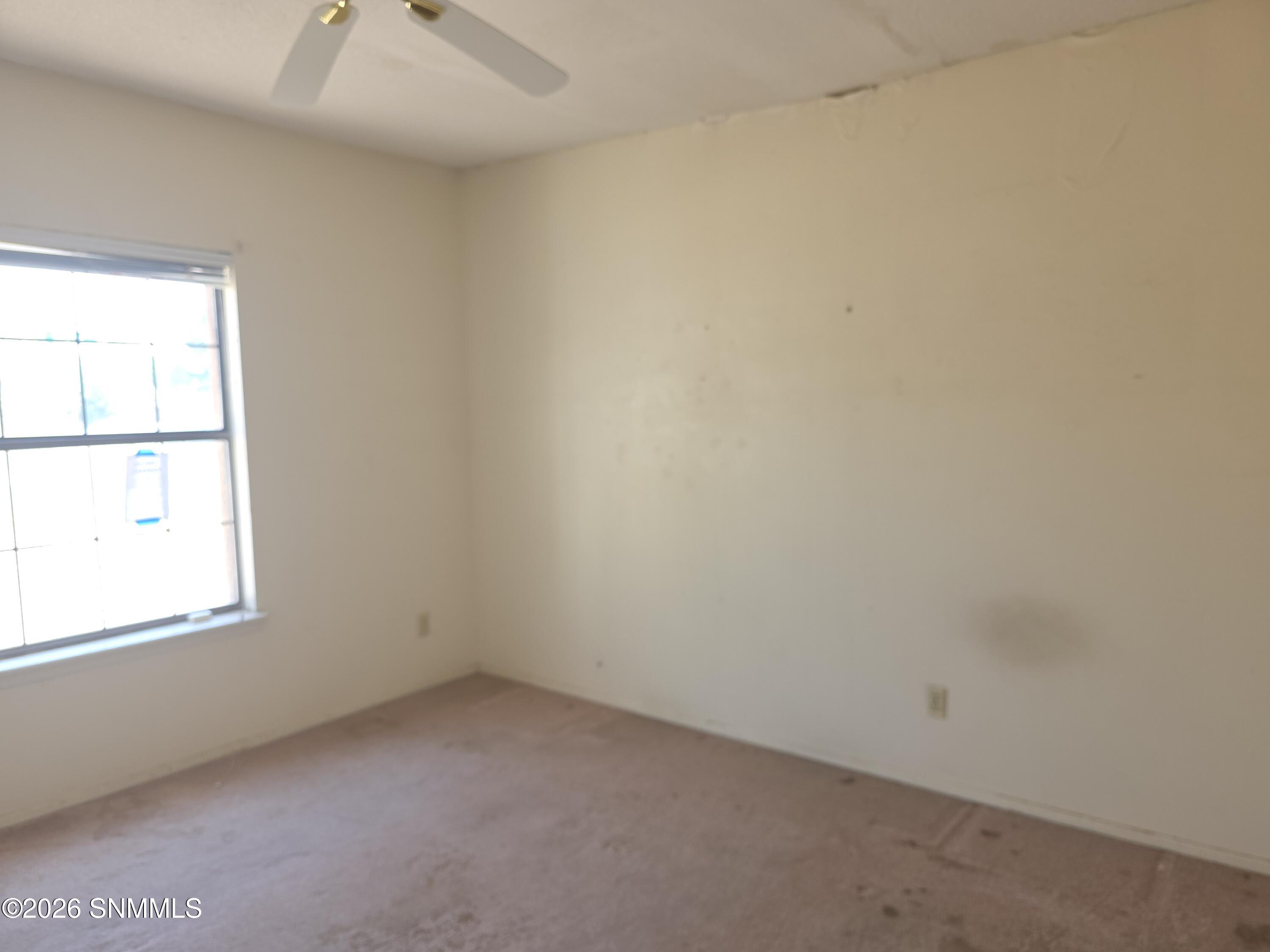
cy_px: 476
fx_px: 844
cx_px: 635
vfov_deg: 58.9
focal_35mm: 23
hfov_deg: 73.9
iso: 32
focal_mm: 6.3
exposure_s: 1/60
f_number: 1.7
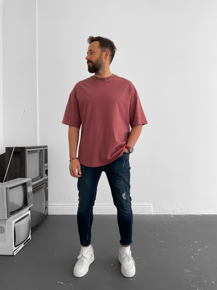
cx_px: 108
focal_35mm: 29
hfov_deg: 48.2
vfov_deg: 61.7
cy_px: 145
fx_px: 242
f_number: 1.8
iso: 64
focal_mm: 3
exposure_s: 1/120
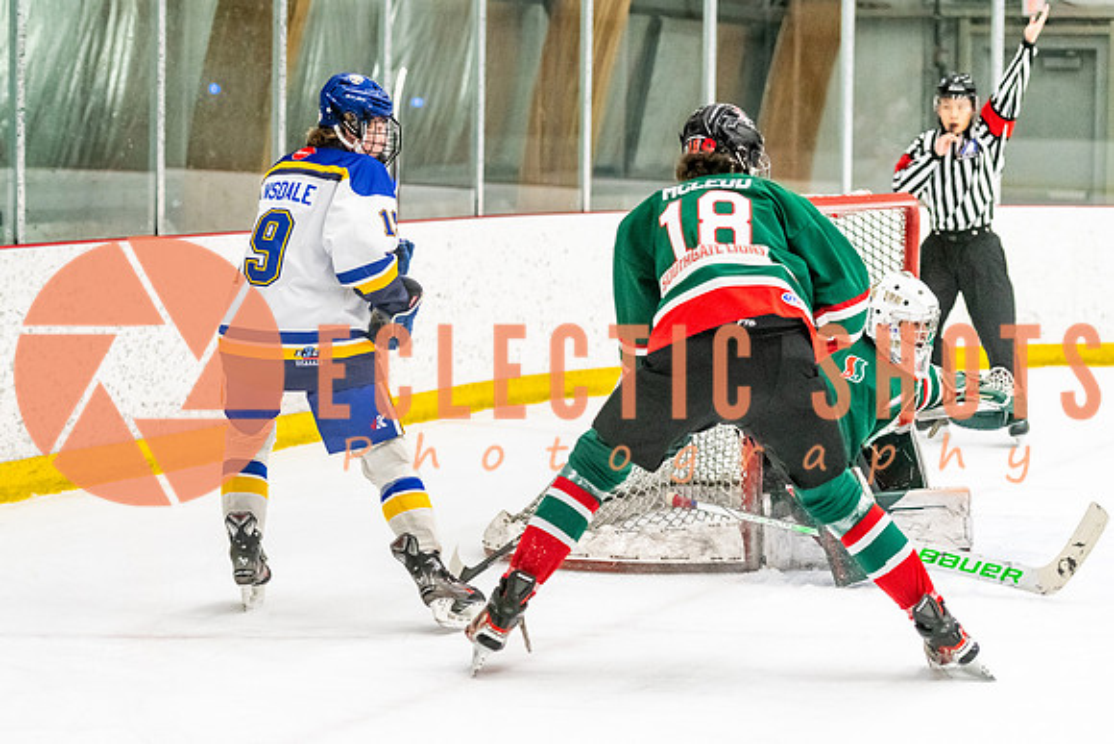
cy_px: 415
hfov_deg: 16.8
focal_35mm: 122
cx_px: 426
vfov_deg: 11.3
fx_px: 3763
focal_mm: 95
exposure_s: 1/800
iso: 4000
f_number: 2.8
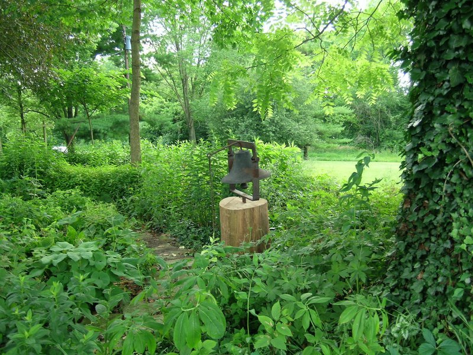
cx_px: 236
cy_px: 178
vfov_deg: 45.4
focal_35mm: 31
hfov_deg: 58.4
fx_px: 424
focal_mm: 6.5
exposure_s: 1/33.6
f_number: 2.9
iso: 50
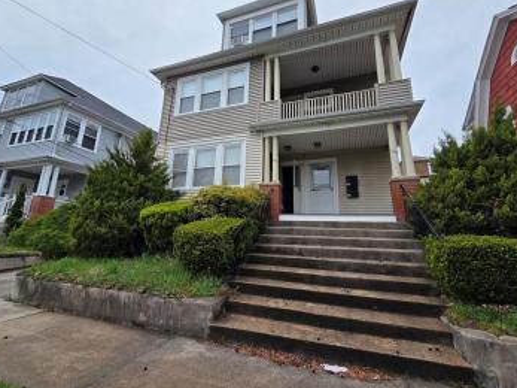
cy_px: 170
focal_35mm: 15
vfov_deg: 81.3
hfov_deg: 98.2
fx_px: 224
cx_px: 258
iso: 50
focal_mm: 2.2
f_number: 2.2
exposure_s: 1/328
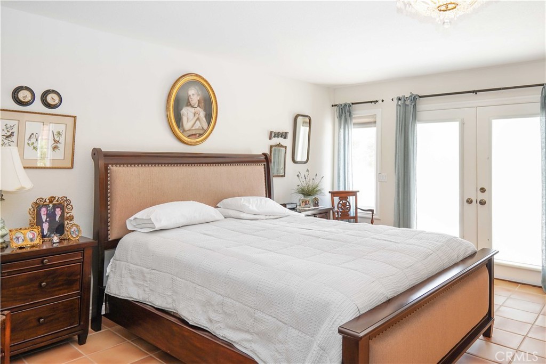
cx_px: 273
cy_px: 182
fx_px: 364
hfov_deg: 73.7
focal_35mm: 24
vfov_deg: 53.1
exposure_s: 1/50
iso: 320
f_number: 4
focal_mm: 16
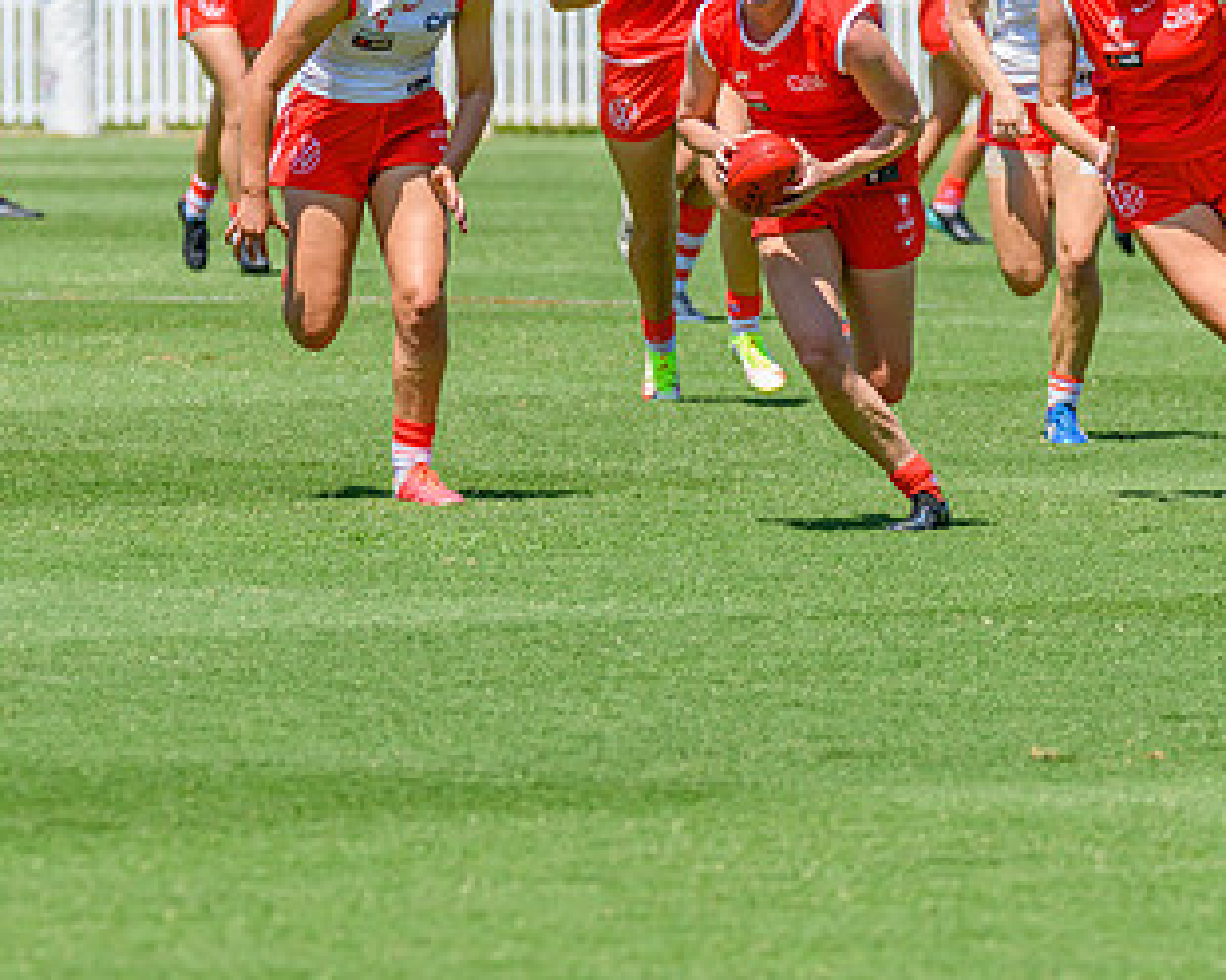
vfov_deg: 2.8
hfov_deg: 3.5
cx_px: 596
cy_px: 293
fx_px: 19884
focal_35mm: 548
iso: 800
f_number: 8
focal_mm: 300
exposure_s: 1/2000
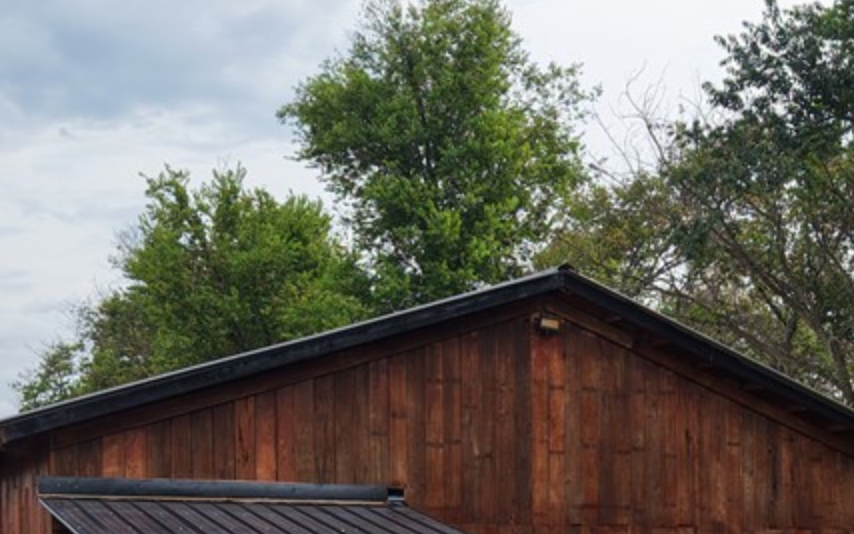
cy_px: 564
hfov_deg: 33.4
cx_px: 478
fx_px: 1420
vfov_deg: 20.5
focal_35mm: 61
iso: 300
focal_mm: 8.67
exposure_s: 1/4000
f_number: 1.8
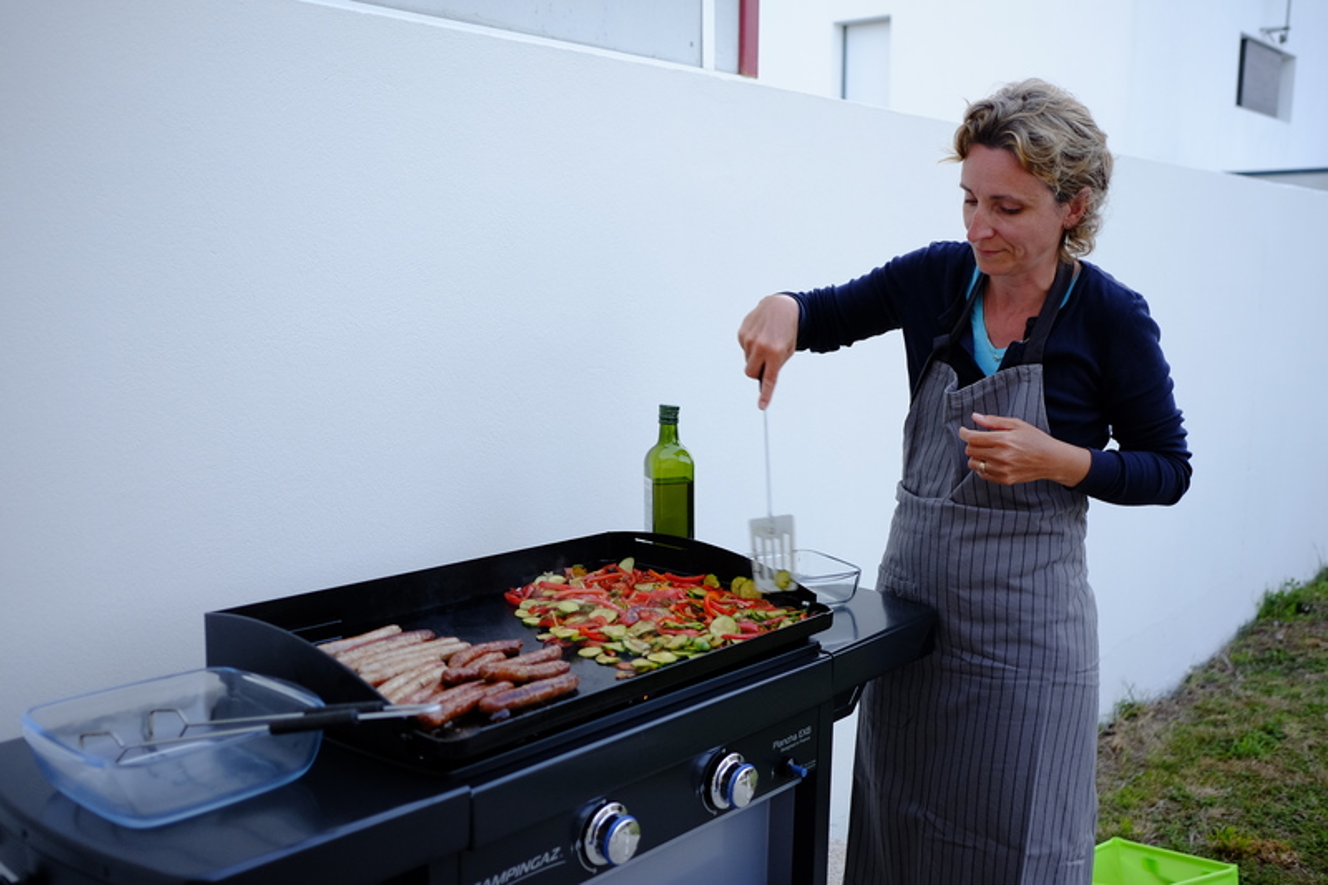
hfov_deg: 54.4
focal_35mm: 35
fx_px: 1291
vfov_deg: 37.8
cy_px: 442
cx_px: 664
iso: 400
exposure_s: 1/90
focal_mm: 23
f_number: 2
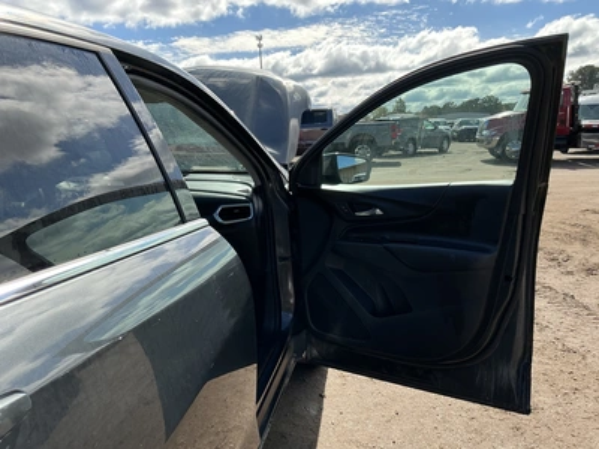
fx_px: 485
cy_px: 224
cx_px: 300
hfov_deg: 63.4
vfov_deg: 49.7
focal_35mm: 28
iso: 25
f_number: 1.8
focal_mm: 3
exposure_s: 1/997
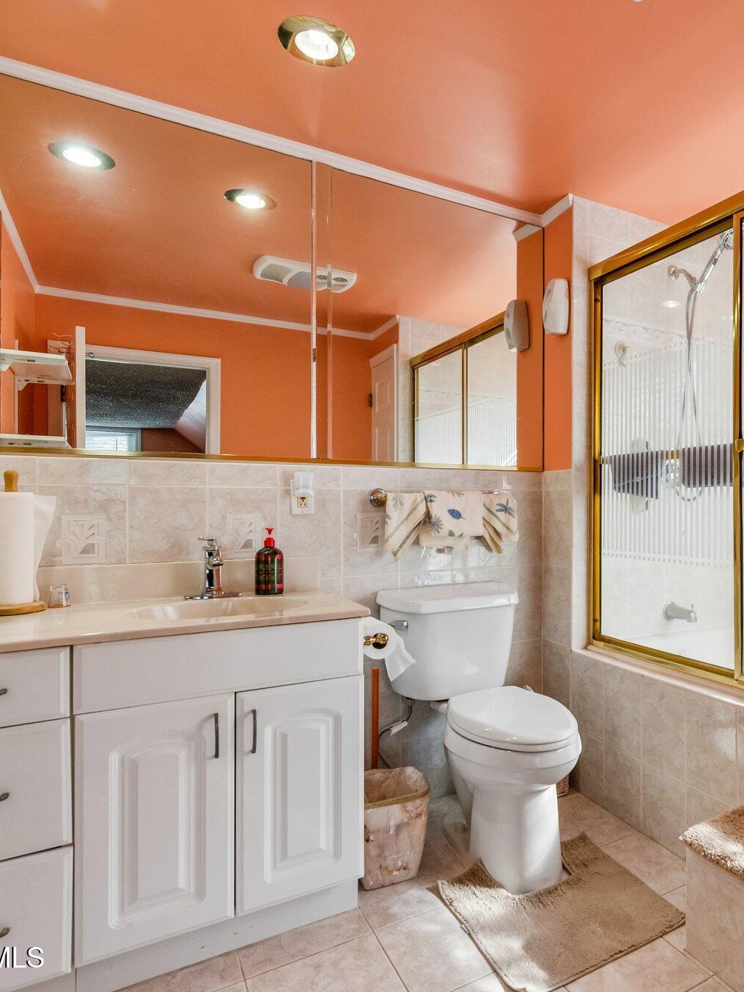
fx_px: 630
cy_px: 499
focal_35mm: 22
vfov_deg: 76.4
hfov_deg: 57.7
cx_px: 565
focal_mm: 15
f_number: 7.1
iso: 1000
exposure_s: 1/200
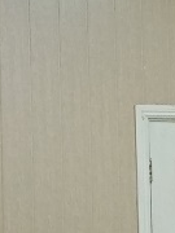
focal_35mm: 150
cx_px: 294
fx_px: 1011
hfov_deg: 9.5
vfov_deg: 13.2
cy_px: 142
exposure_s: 1/33.3
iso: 468
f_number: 1.8
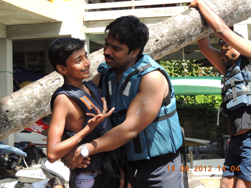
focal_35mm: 90
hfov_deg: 21.8
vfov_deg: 16.4
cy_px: 94
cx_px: 126
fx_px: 653
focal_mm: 16
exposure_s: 1/160
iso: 100
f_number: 4.1
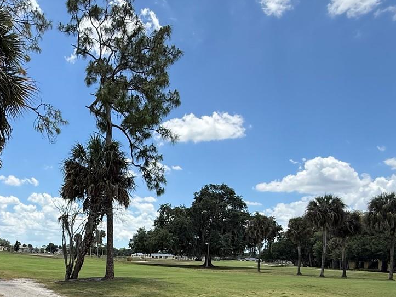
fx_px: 355
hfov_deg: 54.9
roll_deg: -2.6
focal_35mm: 31
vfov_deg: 42.1
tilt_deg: -1.1
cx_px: 88
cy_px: 262
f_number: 2.2
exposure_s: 1/1961
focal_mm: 2.22
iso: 50
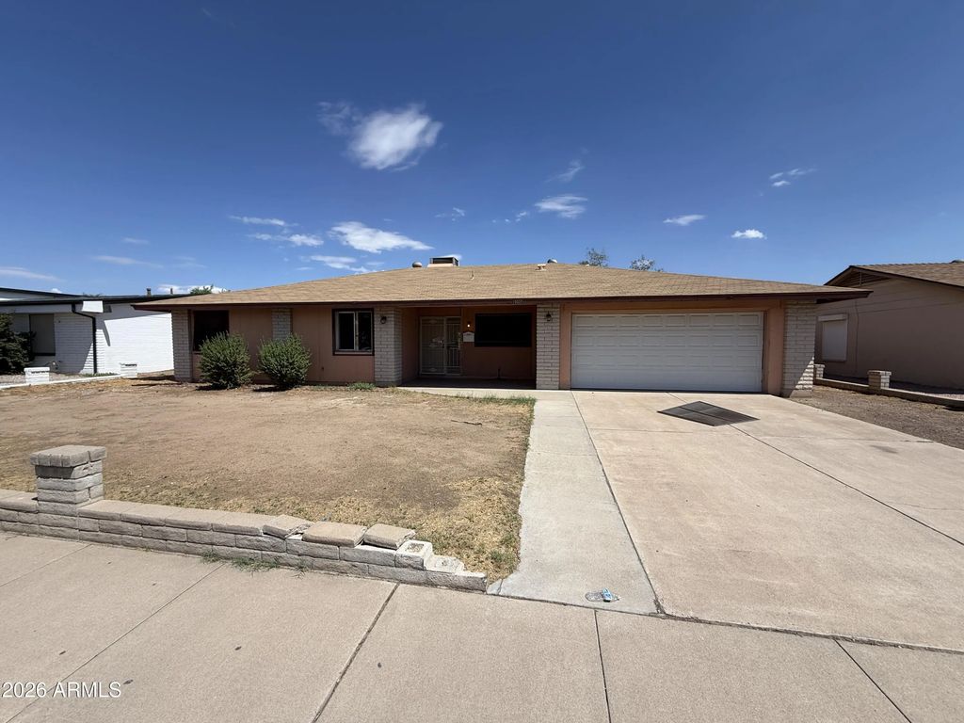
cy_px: 362
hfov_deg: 102.1
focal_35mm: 14
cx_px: 482
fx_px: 390
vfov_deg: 85.7
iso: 25
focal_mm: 2.22
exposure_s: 1/1497
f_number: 2.2
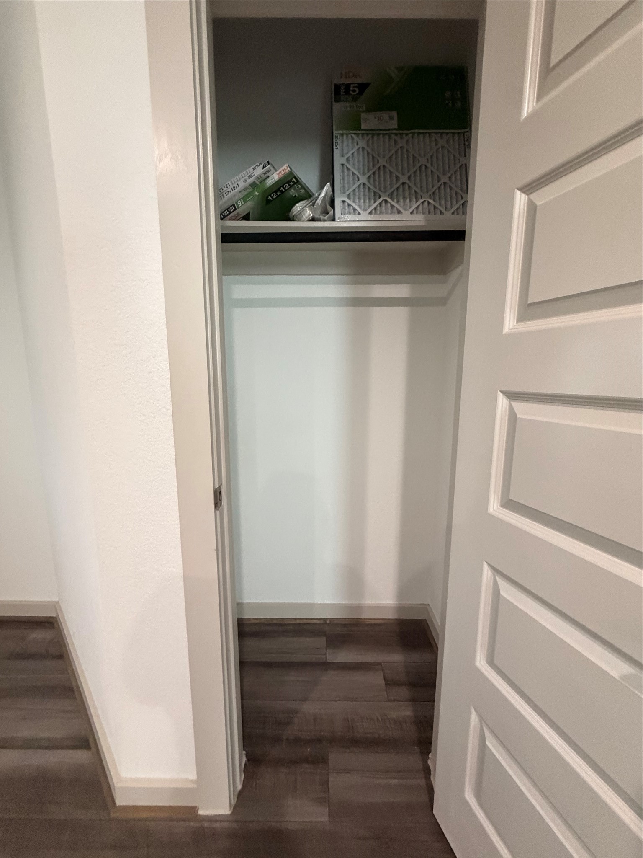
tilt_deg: -8.0
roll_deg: -1.0
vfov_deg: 102.1
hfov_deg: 85.7
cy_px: 429
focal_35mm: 14
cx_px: 322
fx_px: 347
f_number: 2.2
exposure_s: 1/60
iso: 500
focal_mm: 2.22
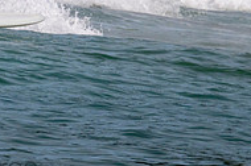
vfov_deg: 0.4
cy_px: -50
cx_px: -32
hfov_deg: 0.6
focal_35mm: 3336
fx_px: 23220
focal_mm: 800
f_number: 11
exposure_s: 1/2000
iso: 560
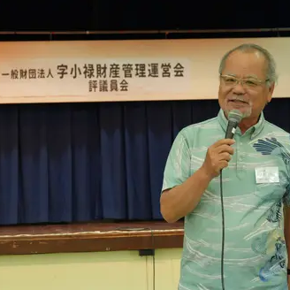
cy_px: 144
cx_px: 132
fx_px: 919
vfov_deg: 17.9
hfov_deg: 17.9
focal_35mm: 97
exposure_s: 1/80
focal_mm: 50
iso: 1250
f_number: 5.6
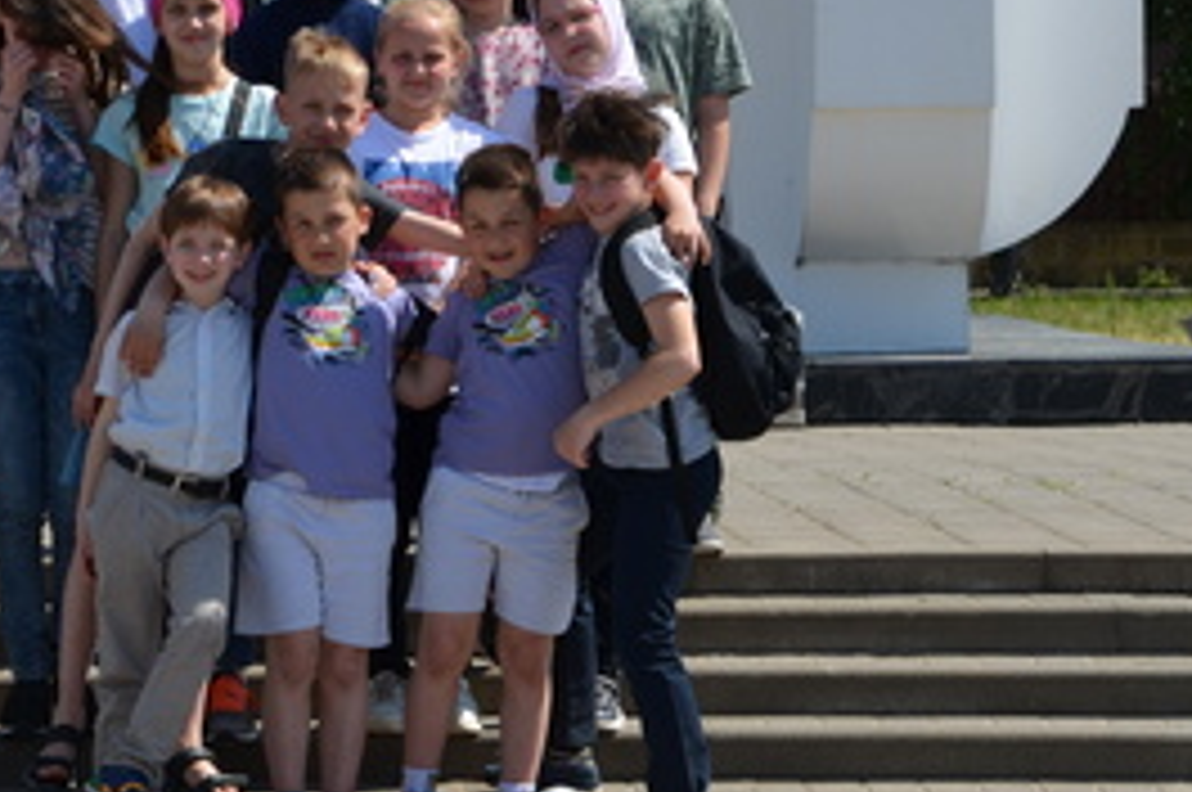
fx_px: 7904
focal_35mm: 239
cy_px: 90
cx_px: 81
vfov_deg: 5.7
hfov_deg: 8.6
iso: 100
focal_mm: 66
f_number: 8
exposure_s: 1/250
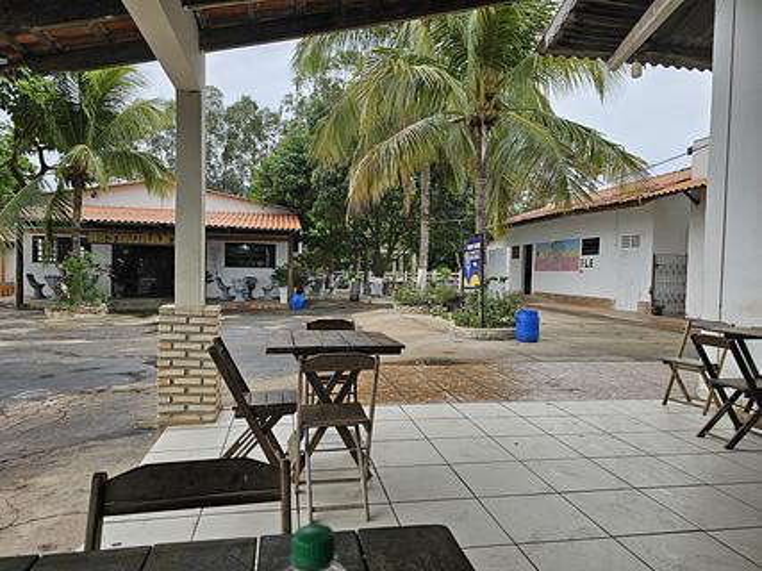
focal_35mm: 23
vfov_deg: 58.9
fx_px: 506
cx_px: 381
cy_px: 286
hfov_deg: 73.9
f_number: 1.7
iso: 16
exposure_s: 1/241
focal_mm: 6.3
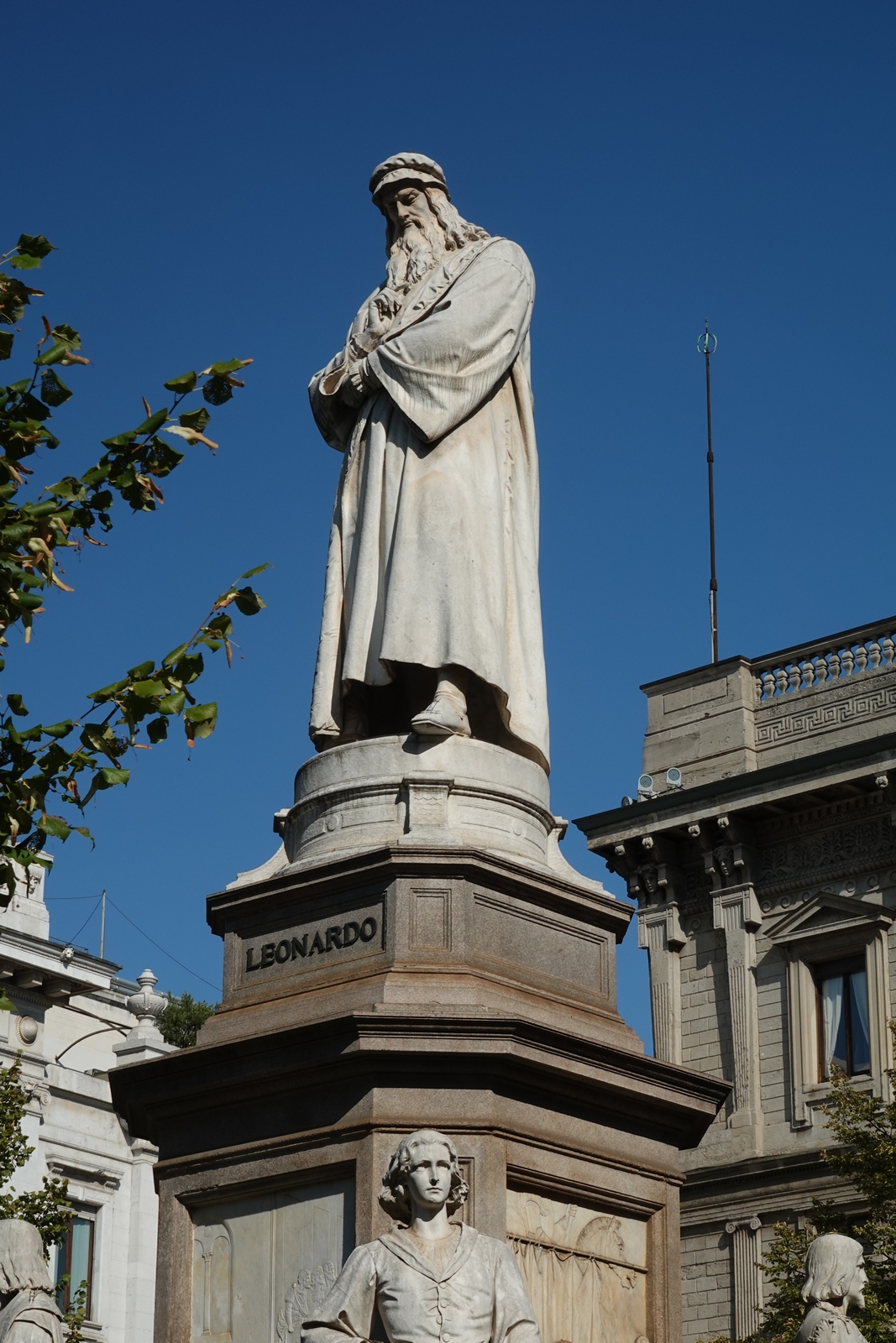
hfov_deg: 16.5
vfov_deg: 24.5
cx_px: 448
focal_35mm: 83
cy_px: 672
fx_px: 3098
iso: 100
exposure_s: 1/125
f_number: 10
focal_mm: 30.5
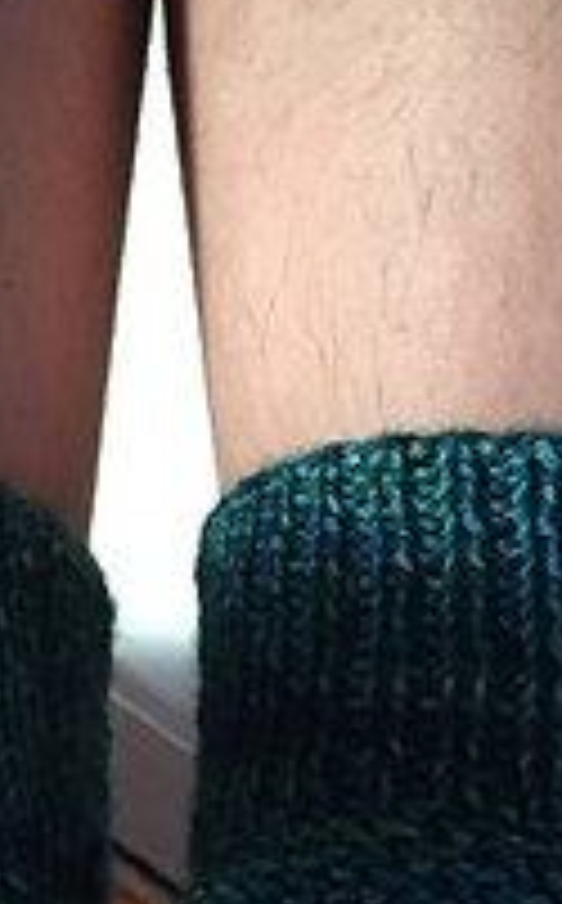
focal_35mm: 98
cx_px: 171
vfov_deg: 19.0
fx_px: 2410
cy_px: 1300
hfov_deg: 13.3
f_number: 2.2
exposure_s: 1/17
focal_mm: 4.15
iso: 250
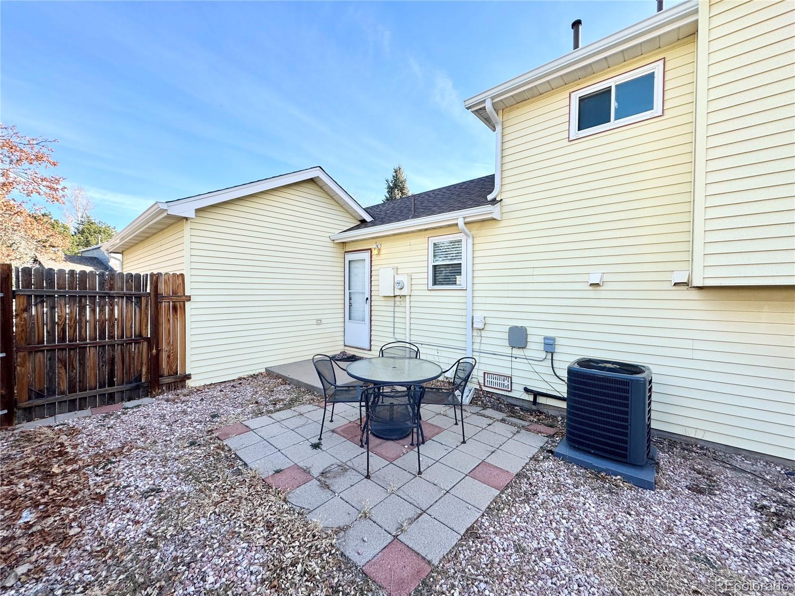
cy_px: 298
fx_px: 322
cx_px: 398
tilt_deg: -1.7
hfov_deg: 102.1
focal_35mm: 14
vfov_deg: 85.7
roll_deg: -0.3
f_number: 2.2
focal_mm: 2.22
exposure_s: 1/453
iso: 40
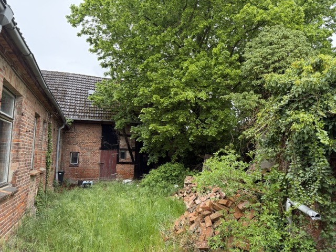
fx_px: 233
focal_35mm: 24
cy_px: 126
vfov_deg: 56.8
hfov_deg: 71.6
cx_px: 168
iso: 100
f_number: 1.78
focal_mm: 6.76
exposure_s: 1/333
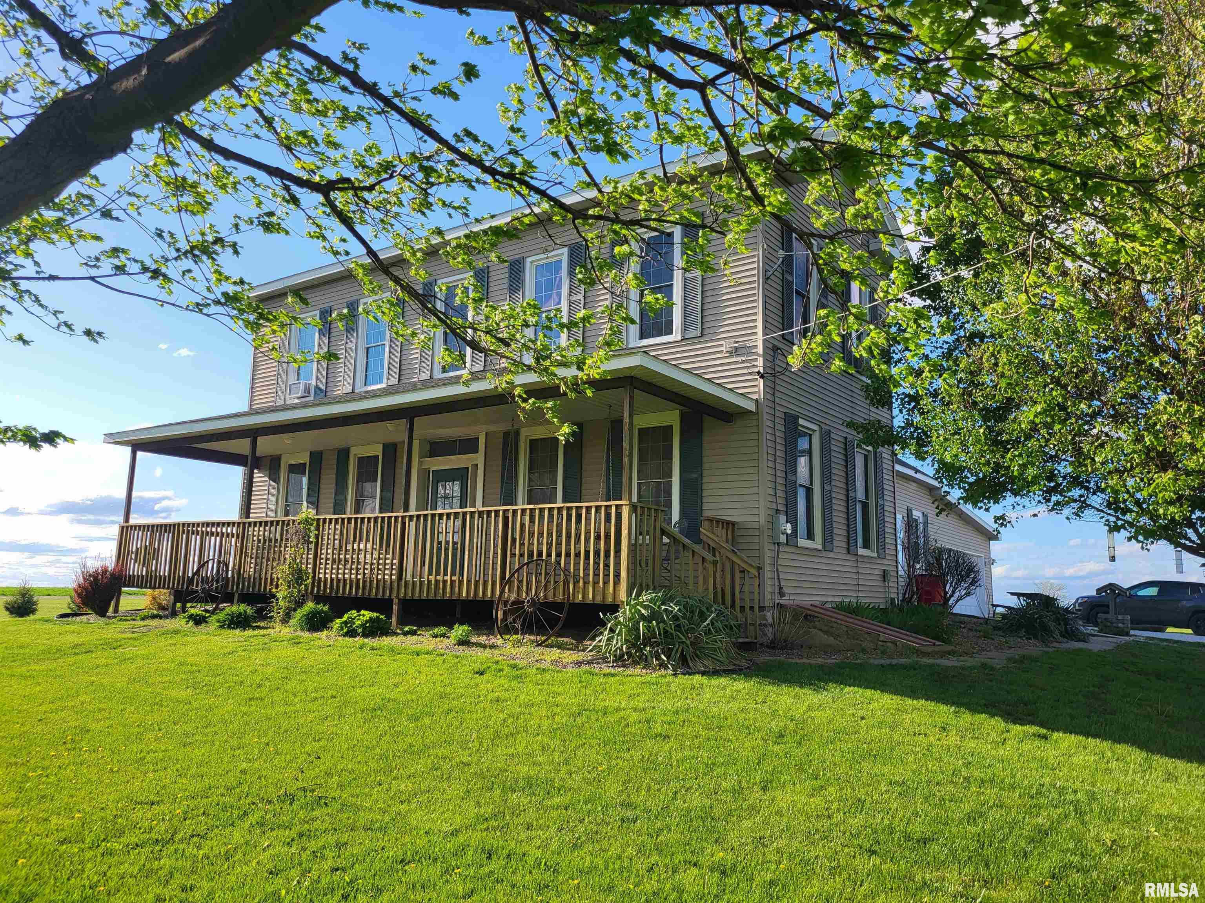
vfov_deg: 53.1
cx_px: 602
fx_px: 905
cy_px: 452
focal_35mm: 26
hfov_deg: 67.3
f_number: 1.8
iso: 40
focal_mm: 5.4
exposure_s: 1/1429
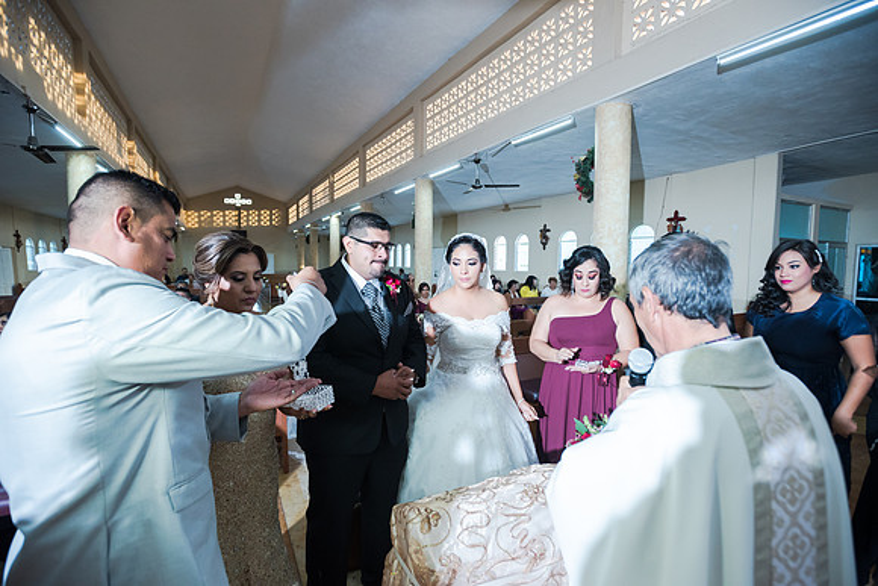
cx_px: 439
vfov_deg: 70.5
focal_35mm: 17
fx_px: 415
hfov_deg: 93.3
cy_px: 293
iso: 1600
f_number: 2.8
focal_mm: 17
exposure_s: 1/160
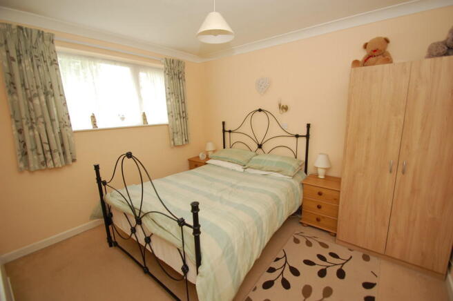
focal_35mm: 15
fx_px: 189
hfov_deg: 100.4
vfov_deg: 77.2
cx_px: 226
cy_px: 150
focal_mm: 10
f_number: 4
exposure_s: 1/60
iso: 400
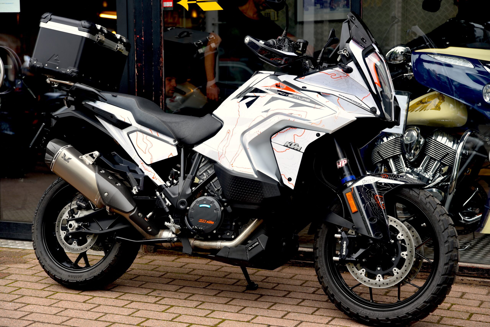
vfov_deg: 19.5
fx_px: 953
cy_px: 164
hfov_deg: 28.8
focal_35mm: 70
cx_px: 245
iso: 100
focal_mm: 70
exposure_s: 1/80
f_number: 4.5
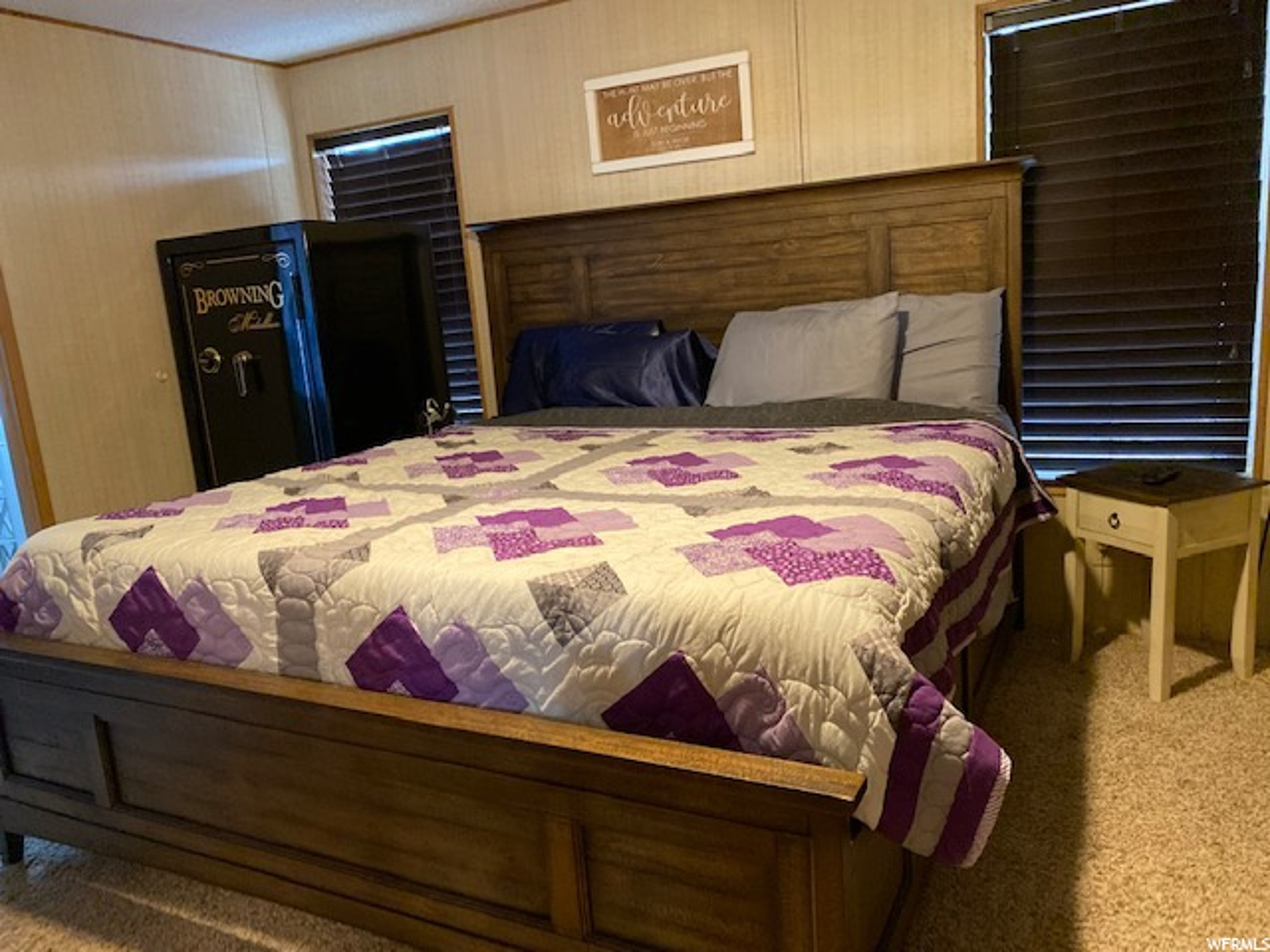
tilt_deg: -12.6
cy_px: 476
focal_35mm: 26
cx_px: 635
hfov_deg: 67.3
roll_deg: +5.6
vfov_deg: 53.1
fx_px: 954
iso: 500
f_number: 1.8
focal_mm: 4.25
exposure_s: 1/40
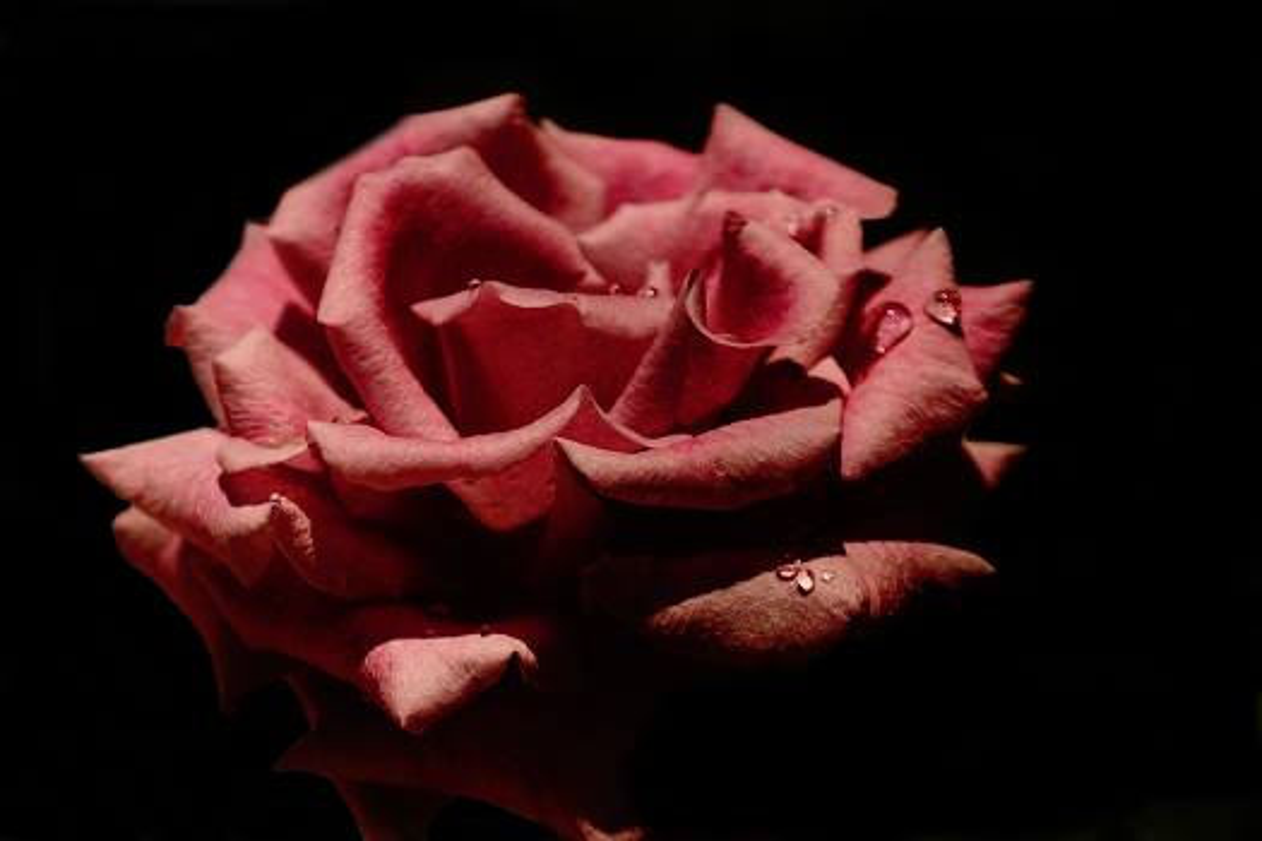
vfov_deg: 6.8
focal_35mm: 202
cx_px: 631
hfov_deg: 10.2
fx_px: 7098
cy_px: 420
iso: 1250
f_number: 5.6
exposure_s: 1/8000
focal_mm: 135
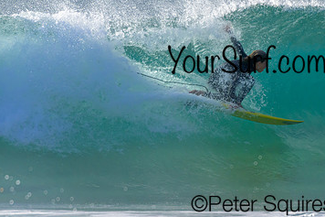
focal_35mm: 1141
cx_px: 262
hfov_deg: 1.8
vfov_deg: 1.2
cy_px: 52
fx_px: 10295
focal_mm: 700
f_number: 11
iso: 1800
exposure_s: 1/2000
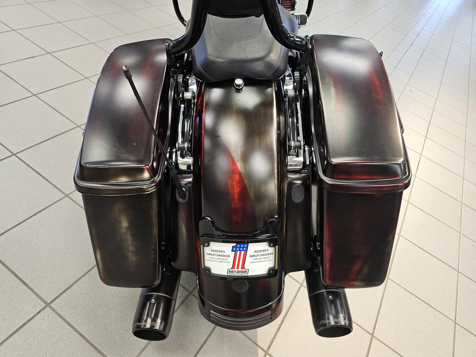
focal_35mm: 23
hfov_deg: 73.9
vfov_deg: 58.9
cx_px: 238
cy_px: 178
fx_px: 316
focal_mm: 6.3
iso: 320
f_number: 1.7
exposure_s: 1/120
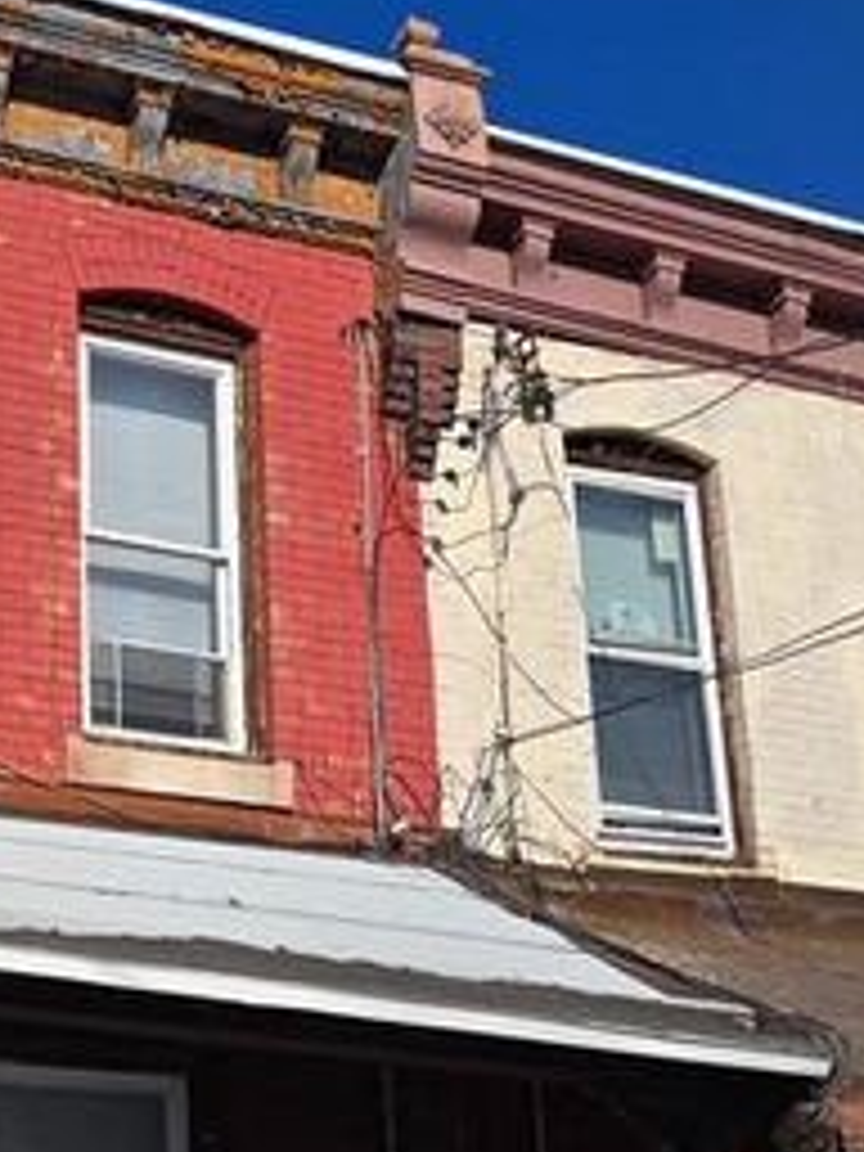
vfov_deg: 31.0
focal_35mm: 60
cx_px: -86
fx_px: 1997
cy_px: 997
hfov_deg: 23.0
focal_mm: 6.3
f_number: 1.7
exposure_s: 1/1212
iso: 12
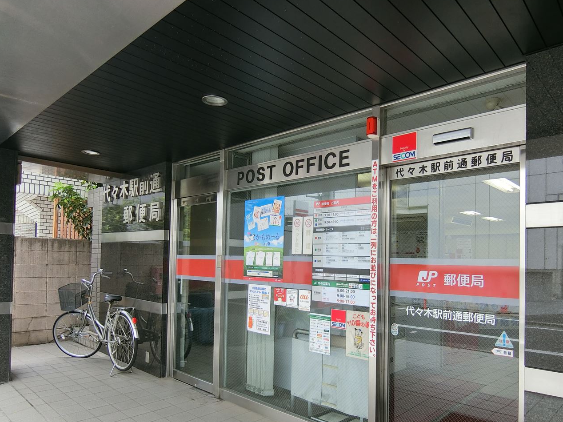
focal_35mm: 24
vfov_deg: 56.2
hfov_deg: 71.4
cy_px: 261
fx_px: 390
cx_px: 308
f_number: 2.7
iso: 100
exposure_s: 1/125
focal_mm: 4.06
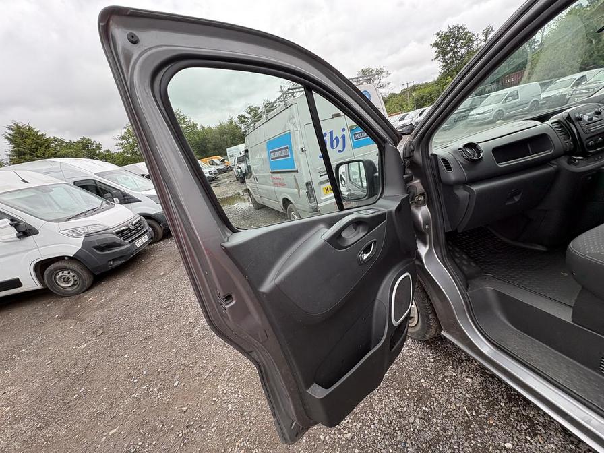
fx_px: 244
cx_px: 302
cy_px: 226
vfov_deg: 85.7
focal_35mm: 14
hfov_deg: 102.1
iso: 40
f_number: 2.2
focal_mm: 2.22
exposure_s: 1/246
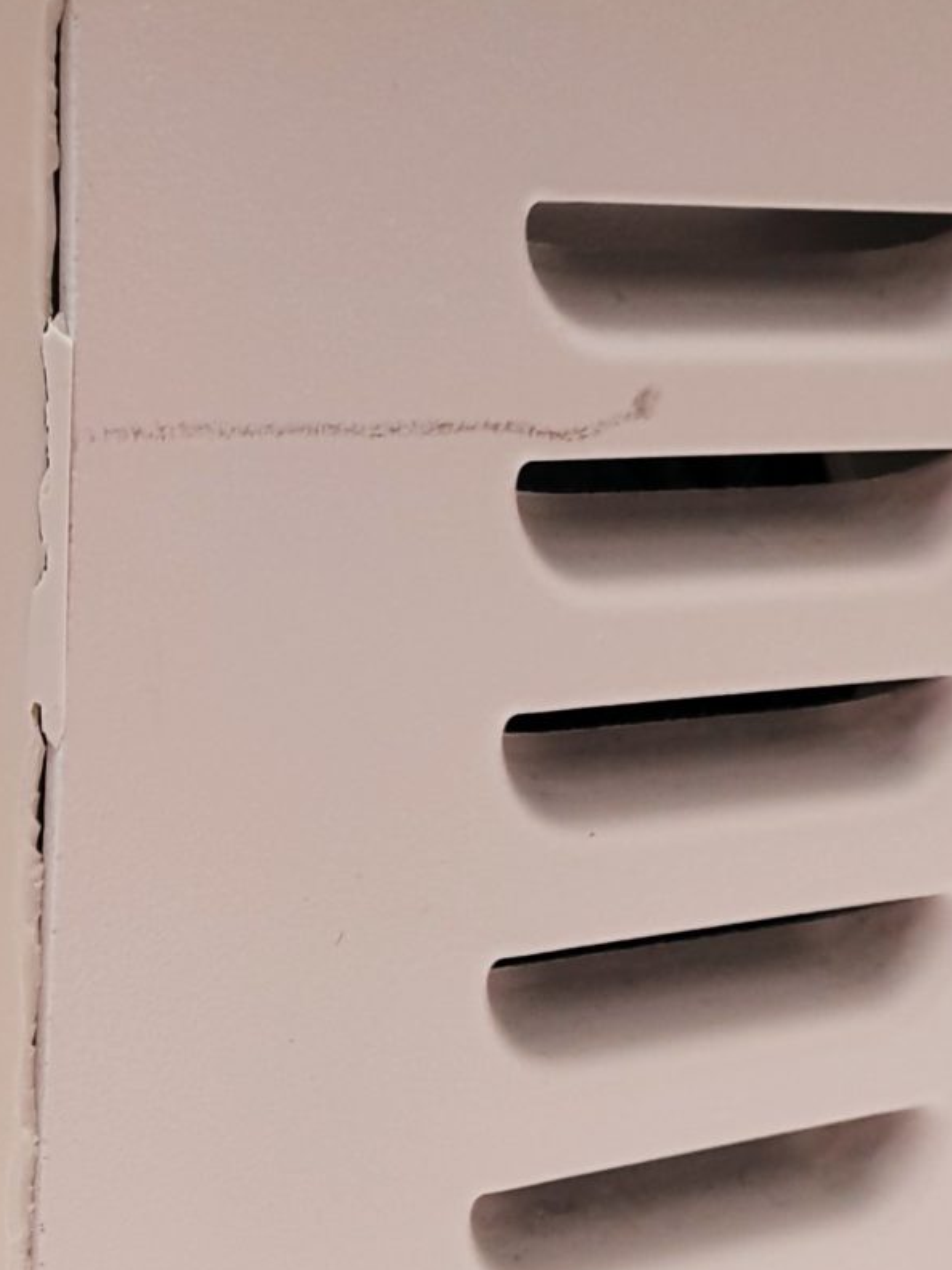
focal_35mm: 84
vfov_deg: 22.3
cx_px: -495
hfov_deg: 16.0
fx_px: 3080
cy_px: 1289
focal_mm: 4.3
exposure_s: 1/50
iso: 100
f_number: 2.4
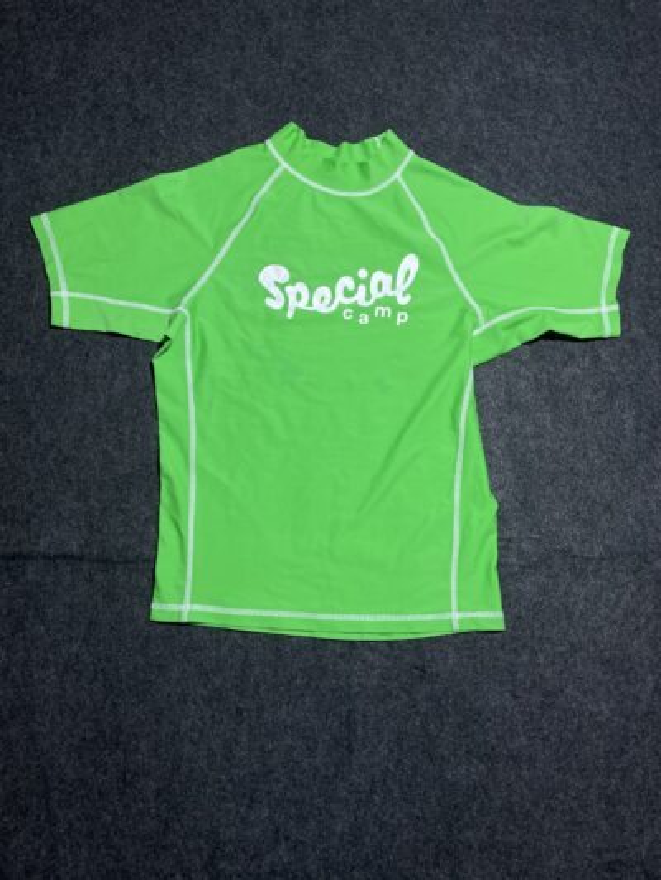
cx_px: 330
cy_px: 440
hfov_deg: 53.1
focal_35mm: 26
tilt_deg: -55.8
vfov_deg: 67.3
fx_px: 662
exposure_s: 1/102
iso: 32
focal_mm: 4.2
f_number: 1.6
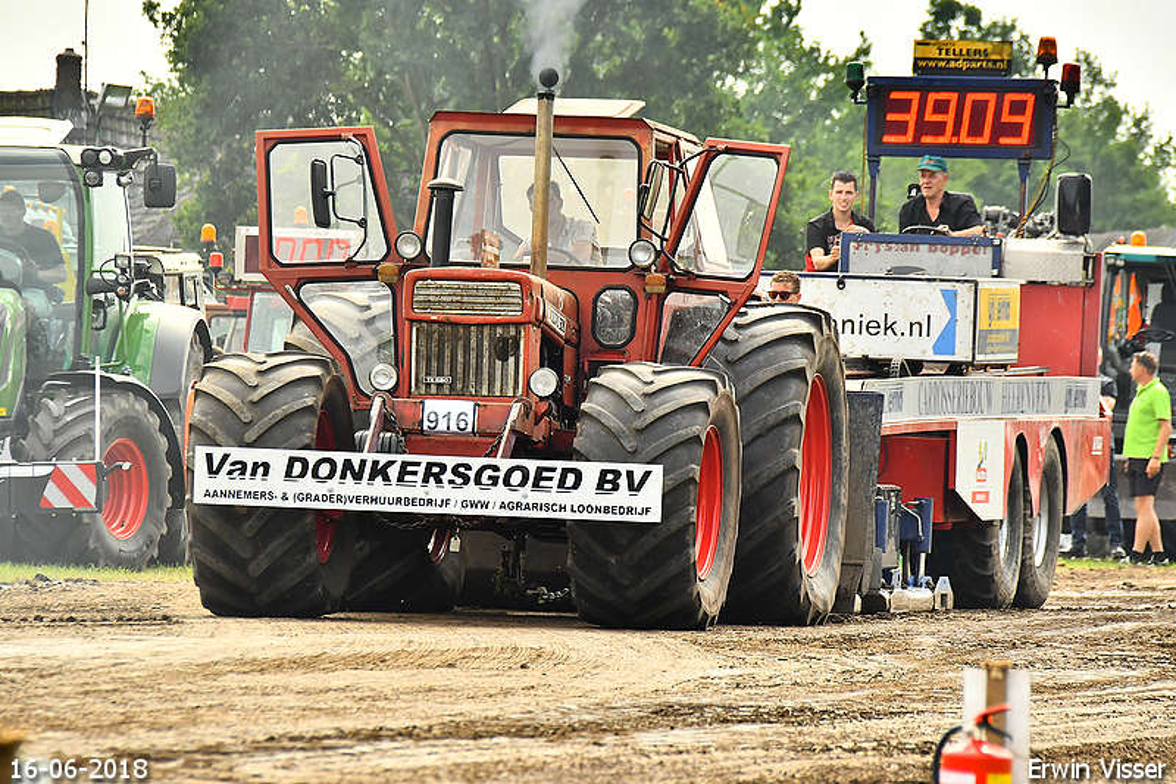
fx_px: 12737
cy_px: 392
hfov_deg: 5.3
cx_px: 588
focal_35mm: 390
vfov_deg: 3.5
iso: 500
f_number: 9
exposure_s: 1/800
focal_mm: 260
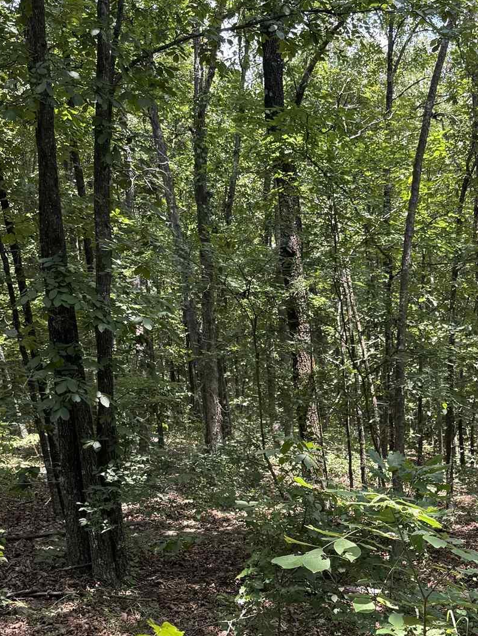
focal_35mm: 52
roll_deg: +3.6
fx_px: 957
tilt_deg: -7.8
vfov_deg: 36.2
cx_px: 341
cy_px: 454
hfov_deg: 27.8
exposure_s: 1/416
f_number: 1.78
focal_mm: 6.76
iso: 100
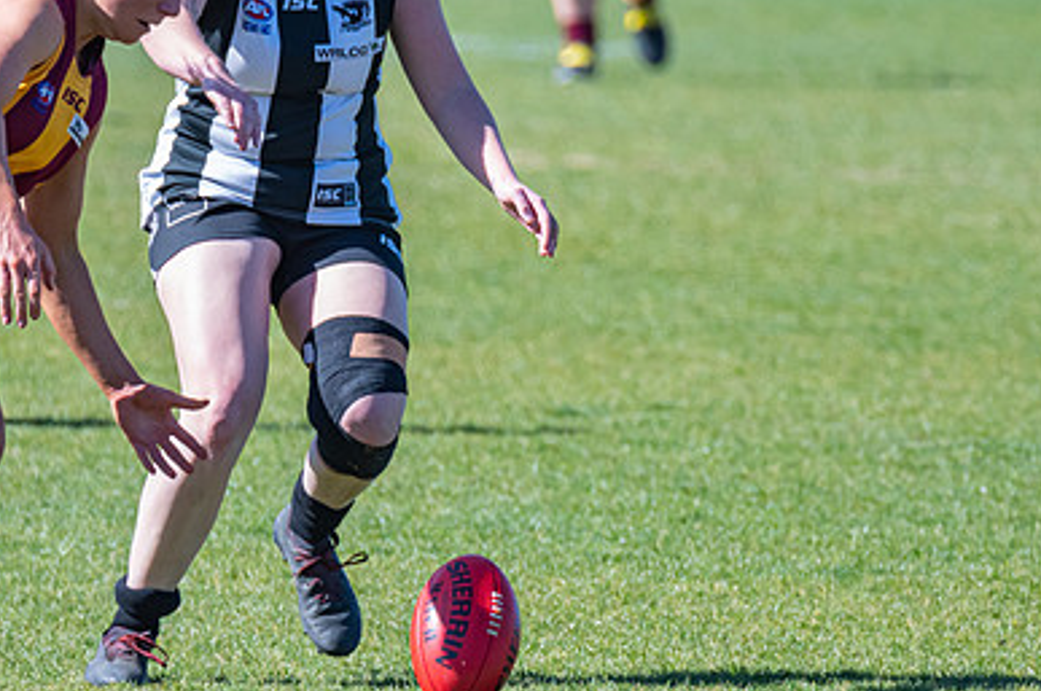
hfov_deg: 1.4
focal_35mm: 1485
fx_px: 42887
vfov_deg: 0.9
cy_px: 255
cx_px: 409
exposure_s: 1/1600
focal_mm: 600
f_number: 8
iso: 800
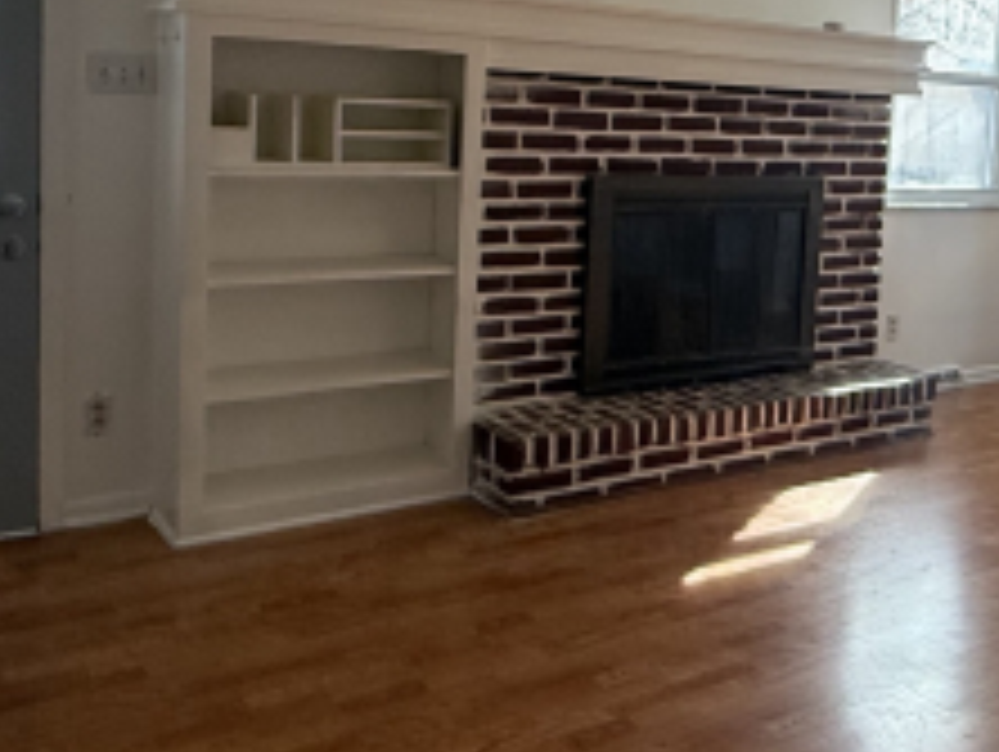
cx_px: 839
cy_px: 198
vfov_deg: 33.8
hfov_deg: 42.2
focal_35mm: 42
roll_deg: -3.2
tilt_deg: -3.9
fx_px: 1213
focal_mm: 2.22
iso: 200
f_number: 2.2
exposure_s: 1/120
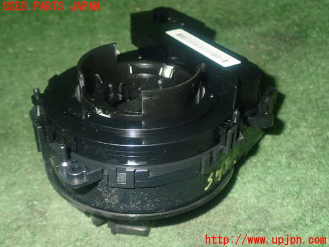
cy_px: 124
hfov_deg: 42.9
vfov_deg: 32.9
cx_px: 164
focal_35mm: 44
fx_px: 418
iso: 800
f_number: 9
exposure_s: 1/40
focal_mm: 7.84
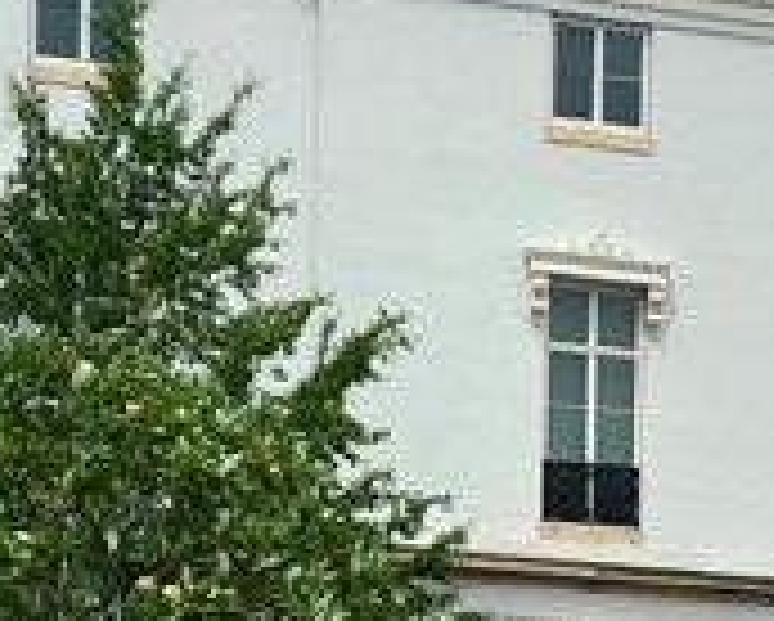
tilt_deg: -1.1
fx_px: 2683
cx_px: 1298
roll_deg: -0.8
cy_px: 662
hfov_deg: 14.8
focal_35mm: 117
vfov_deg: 13.0
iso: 50
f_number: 1.5
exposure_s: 1/5882
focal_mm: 5.7
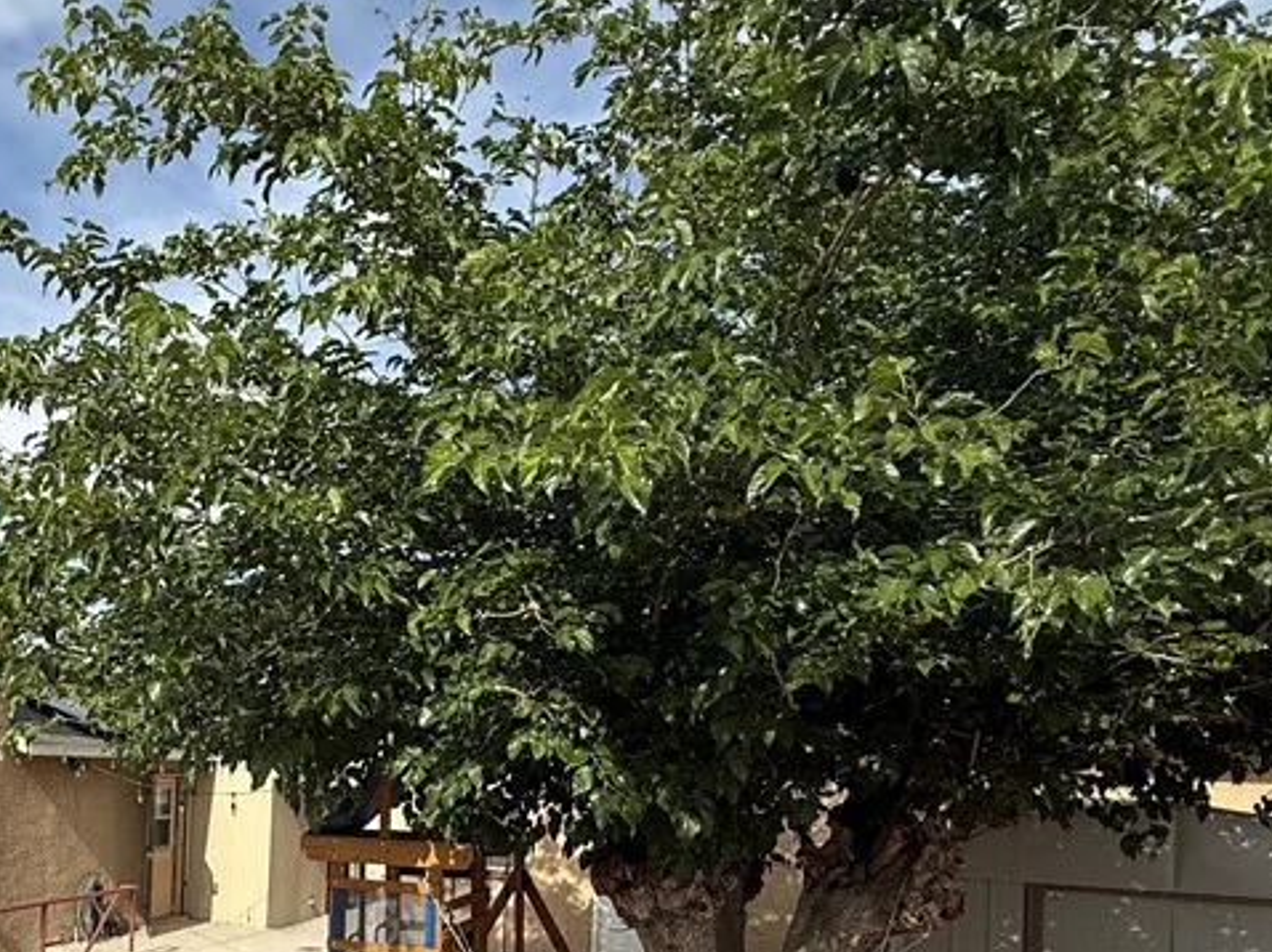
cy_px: 761
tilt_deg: -0.2
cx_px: 226
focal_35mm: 30
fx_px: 1102
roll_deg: -2.0
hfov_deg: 55.1
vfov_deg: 44.5
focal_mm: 2.22
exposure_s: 1/1431
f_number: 2.2
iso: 50
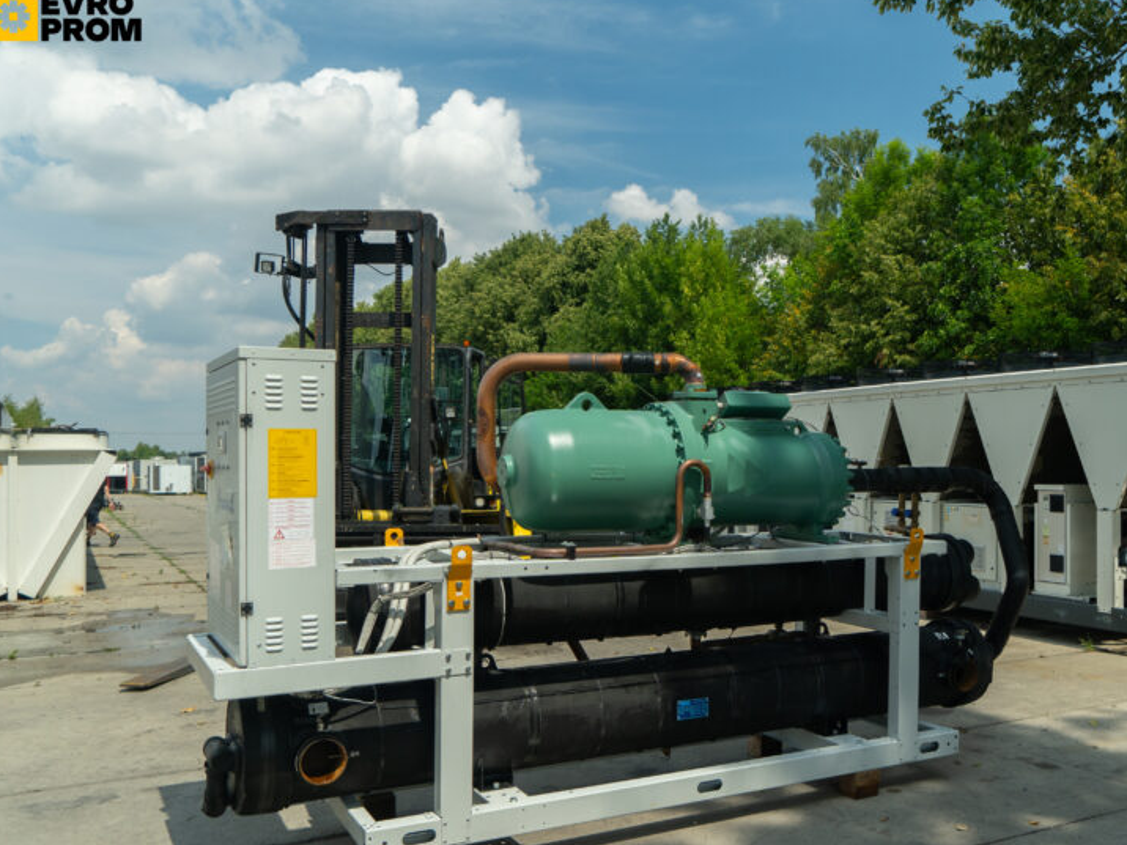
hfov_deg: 54.5
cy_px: 465
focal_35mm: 33
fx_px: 1074
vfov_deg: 42.9
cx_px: 726
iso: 320
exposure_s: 1/1250
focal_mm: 24
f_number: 4
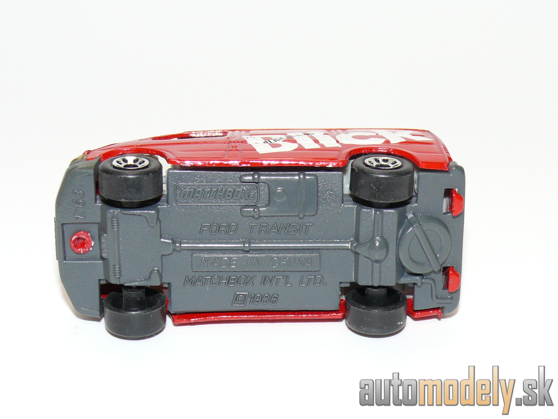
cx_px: 279
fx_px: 1402
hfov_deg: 22.5
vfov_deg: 17.0
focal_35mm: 87
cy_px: 210
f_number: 4
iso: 100
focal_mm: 12.3
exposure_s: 1/30
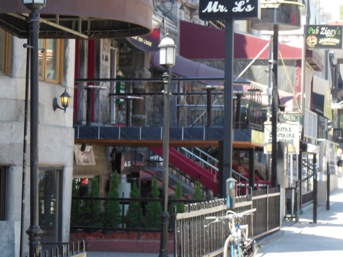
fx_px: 1091
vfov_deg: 13.5
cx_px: 176
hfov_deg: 17.9
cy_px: 111
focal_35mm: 110
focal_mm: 13.6
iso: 320
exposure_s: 1/250
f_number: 4.4
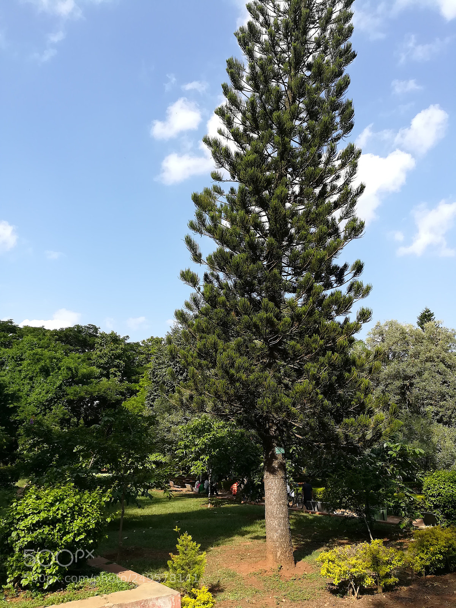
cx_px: 228
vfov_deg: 67.3
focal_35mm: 26
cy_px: 304
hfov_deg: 53.1
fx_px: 457
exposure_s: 1/546
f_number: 2.2
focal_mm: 3.83
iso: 50
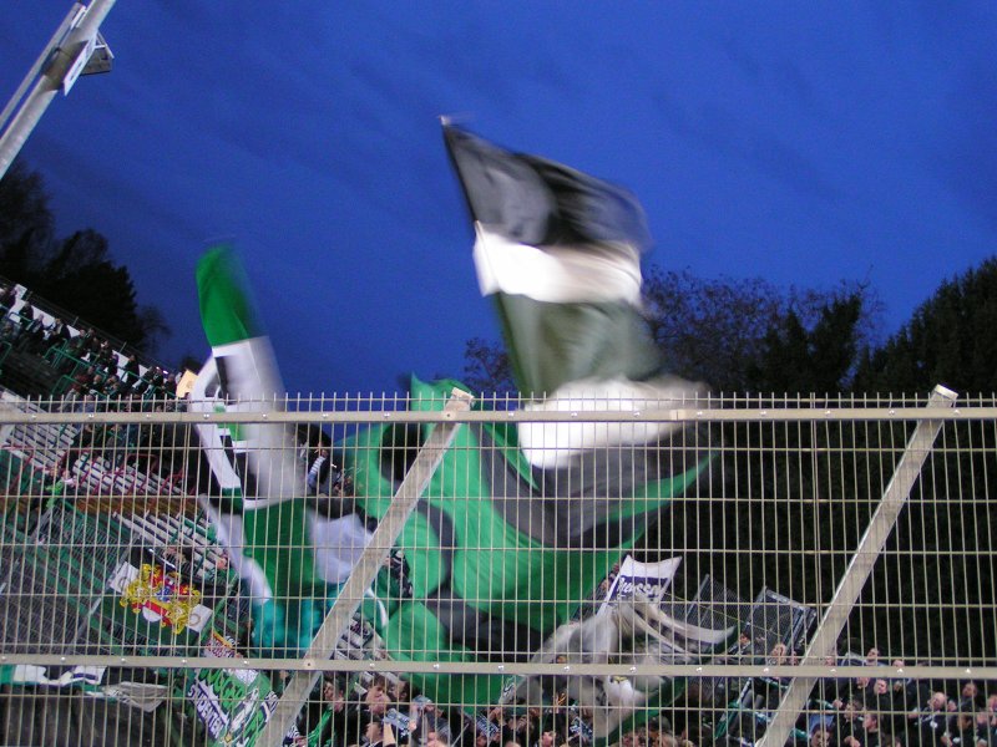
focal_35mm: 45
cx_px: 498
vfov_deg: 32.2
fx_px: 1296
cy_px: 374
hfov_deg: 42.1
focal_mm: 6.9
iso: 200
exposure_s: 1/13
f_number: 2.8
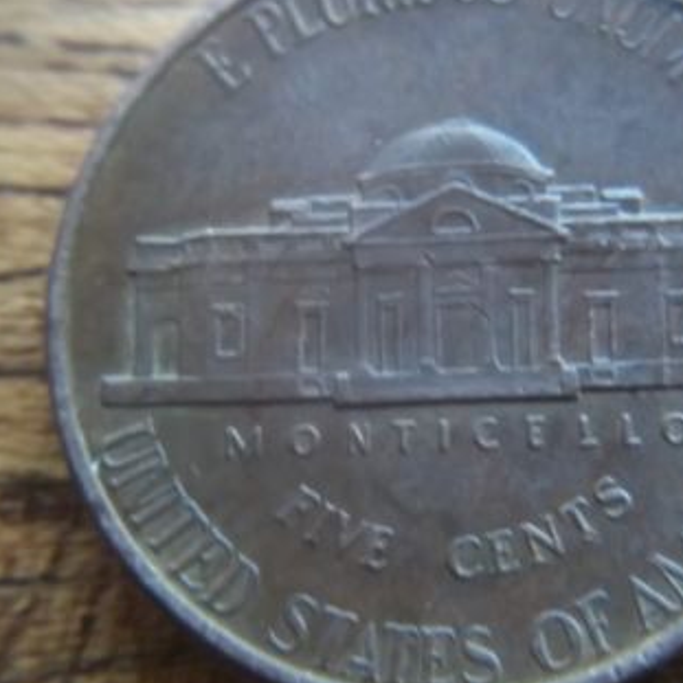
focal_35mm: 47
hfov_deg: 35.7
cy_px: 331
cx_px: 448
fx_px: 1049
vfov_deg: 36.1
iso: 320
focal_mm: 6.5
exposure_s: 1/8
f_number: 3.1
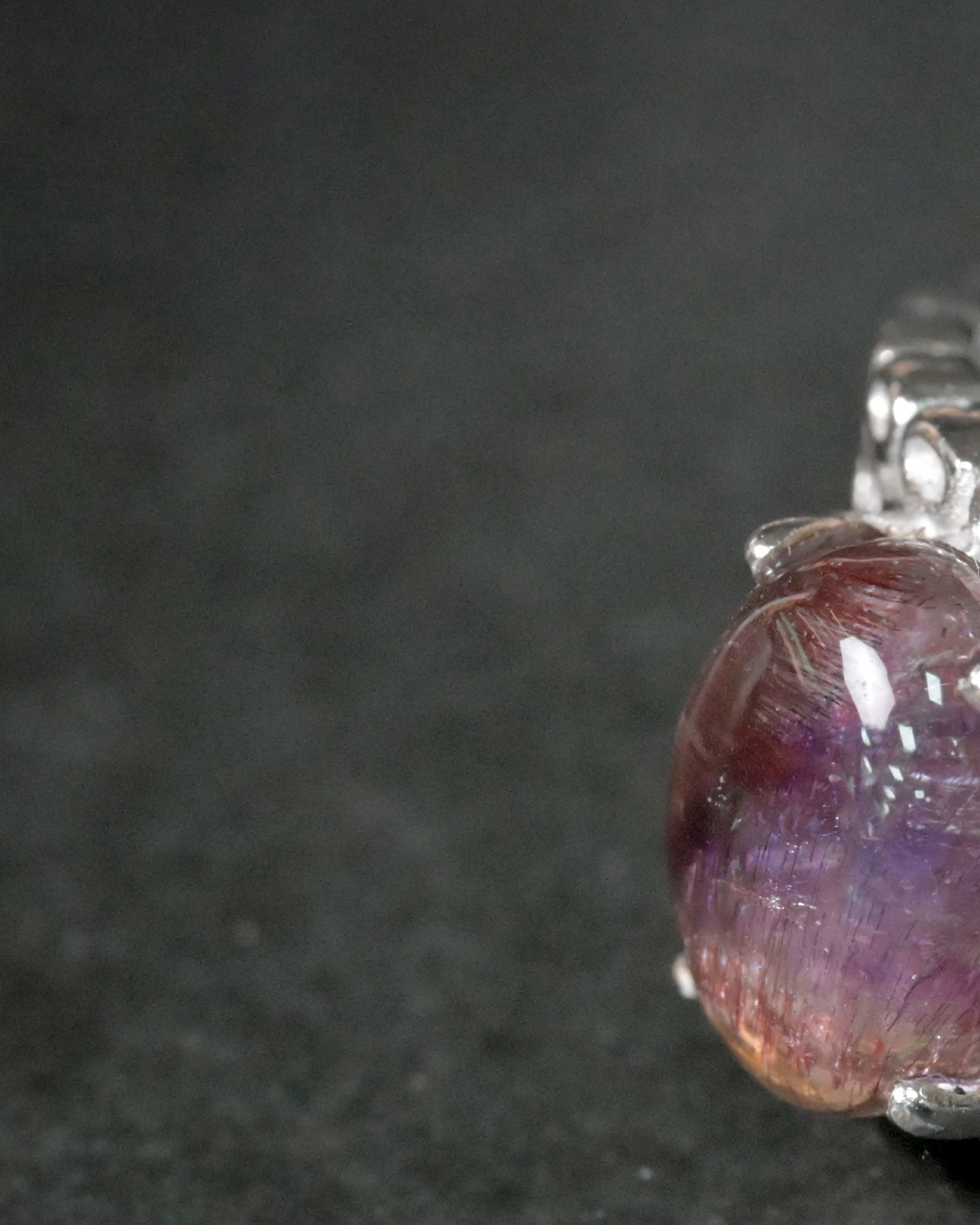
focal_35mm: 240
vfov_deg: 8.0
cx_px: 1287
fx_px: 8700
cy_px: 860
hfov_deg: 6.4
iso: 10000
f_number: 16
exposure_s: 1/125
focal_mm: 105
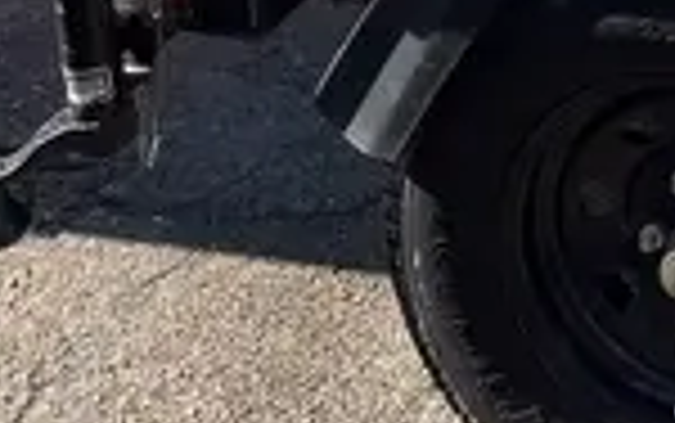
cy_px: -790
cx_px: 1120
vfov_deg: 8.4
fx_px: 2485
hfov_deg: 14.1
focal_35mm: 135
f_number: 1.6
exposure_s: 1/1600
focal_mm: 5.1
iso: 50
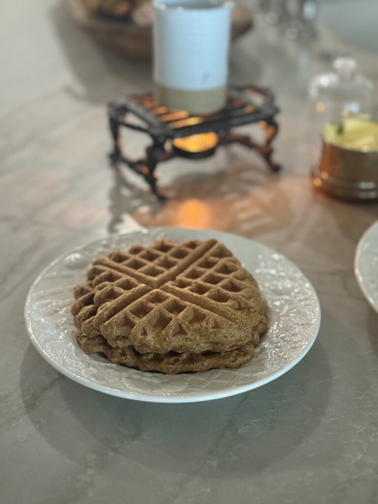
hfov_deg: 30.3
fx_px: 699
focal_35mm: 48
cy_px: 252
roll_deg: -1.2
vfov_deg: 39.7
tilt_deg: -30.7
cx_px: 189
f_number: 1.78
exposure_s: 1/30
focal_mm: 6.76
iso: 640
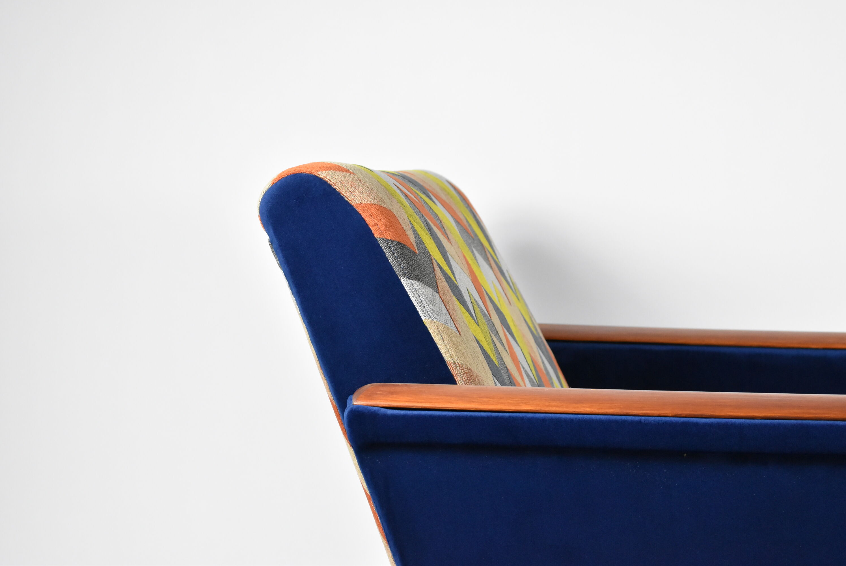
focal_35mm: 82
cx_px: 423
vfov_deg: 16.6
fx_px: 1940
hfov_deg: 24.6
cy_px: 283
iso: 2200
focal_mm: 55
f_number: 5.6
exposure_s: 1/125
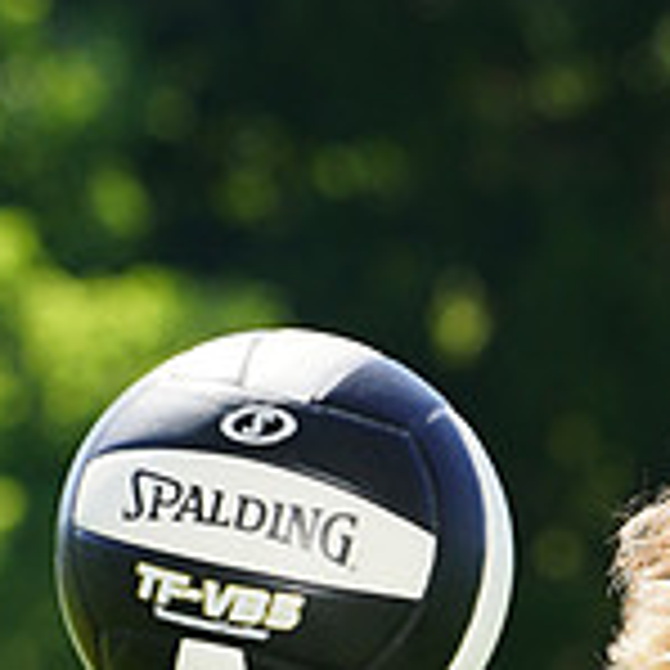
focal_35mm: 915
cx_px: 773
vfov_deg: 1.9
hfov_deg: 1.9
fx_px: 20037
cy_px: 1079
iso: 200
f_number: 10
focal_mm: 276
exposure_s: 1/200
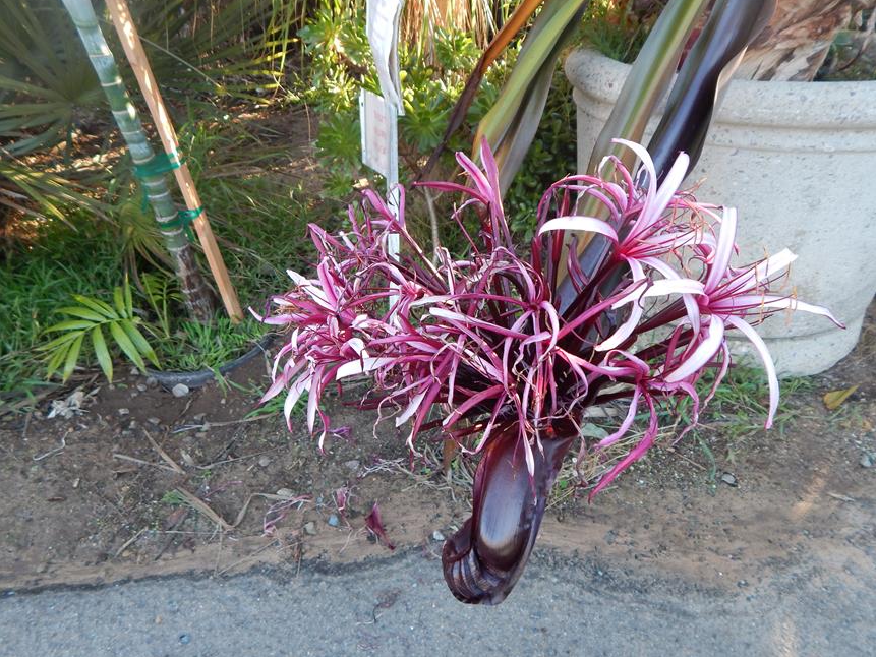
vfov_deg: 58.9
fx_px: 582
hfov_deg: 73.9
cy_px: 336
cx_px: 441
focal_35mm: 23
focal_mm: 4
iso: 125
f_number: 3
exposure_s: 1/60
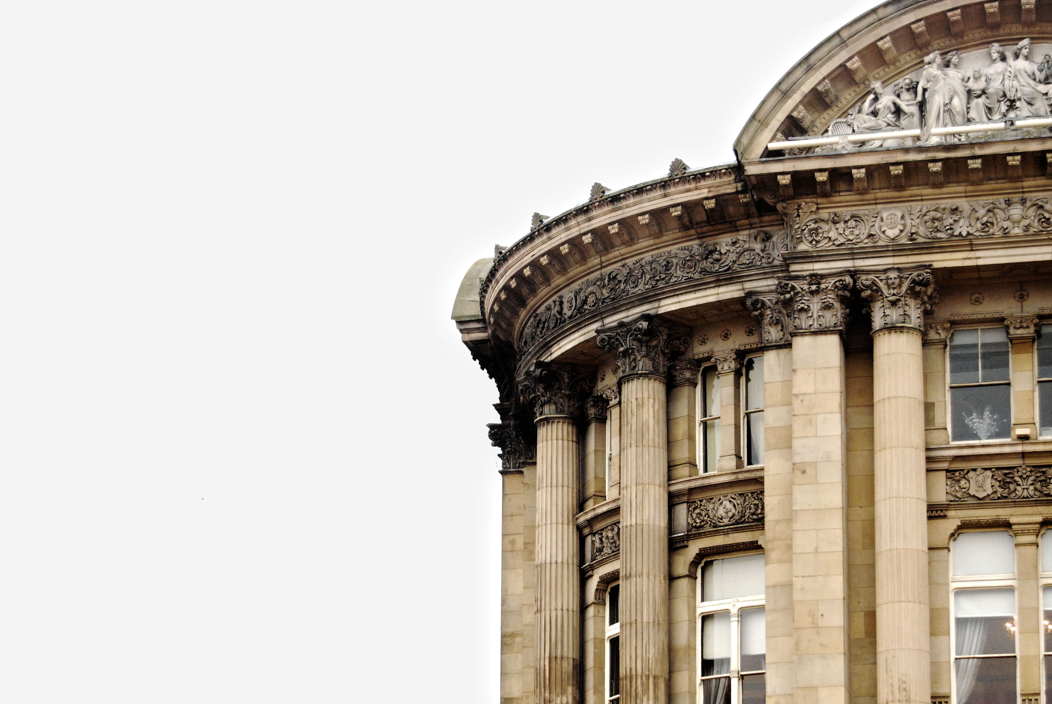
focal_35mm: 82
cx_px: 526
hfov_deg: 24.6
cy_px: 352
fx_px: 2414
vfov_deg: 16.6
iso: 1600
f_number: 7.1
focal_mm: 55
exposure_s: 1/200
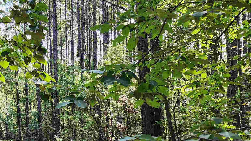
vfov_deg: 23.3
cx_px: 62
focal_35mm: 50
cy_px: 129
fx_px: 333
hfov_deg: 40.2
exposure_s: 1/180
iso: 64
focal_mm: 6.4
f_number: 1.8
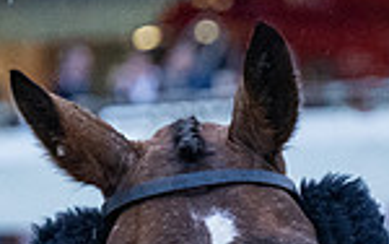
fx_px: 6917
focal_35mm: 652
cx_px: 738
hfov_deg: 3.2
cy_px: 467
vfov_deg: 2.0
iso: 3200
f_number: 4
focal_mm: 120
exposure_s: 1/500
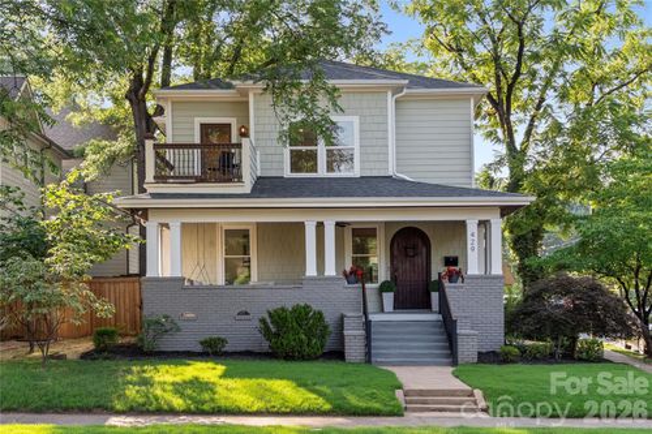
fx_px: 778
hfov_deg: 45.4
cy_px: 217
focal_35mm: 43
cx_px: 326
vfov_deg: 31.2
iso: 160
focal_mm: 43
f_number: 9
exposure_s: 1/25
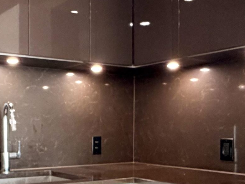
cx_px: 28
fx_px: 389
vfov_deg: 26.3
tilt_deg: -1.1
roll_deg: +0.4
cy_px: 130
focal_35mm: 55
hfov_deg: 33.3
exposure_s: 1/60
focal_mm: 2.22
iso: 200
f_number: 2.2
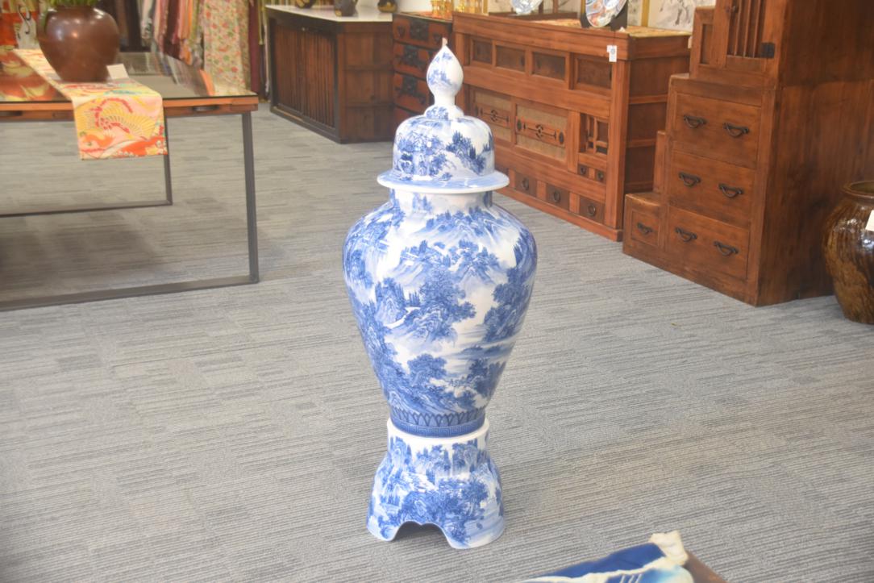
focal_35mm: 48
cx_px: 437
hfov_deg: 41.1
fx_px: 1165
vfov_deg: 28.1
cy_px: 292
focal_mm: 32
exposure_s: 1/60
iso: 1250
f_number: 4.2
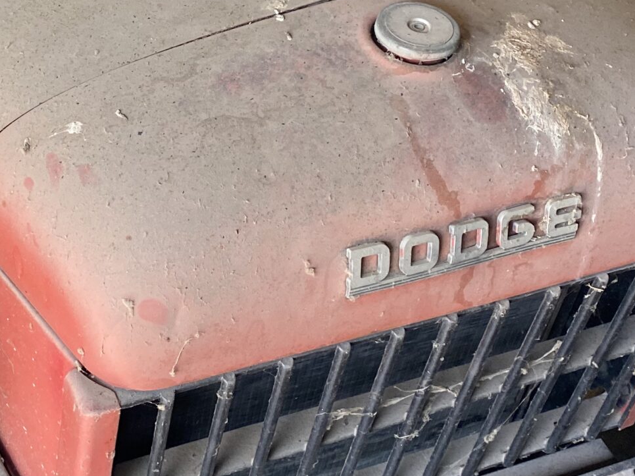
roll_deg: -5.3
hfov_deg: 27.5
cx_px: 115
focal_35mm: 69
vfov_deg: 20.9
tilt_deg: -40.2
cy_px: 70
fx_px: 1265
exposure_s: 1/121
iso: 125
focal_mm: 4.25
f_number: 1.8
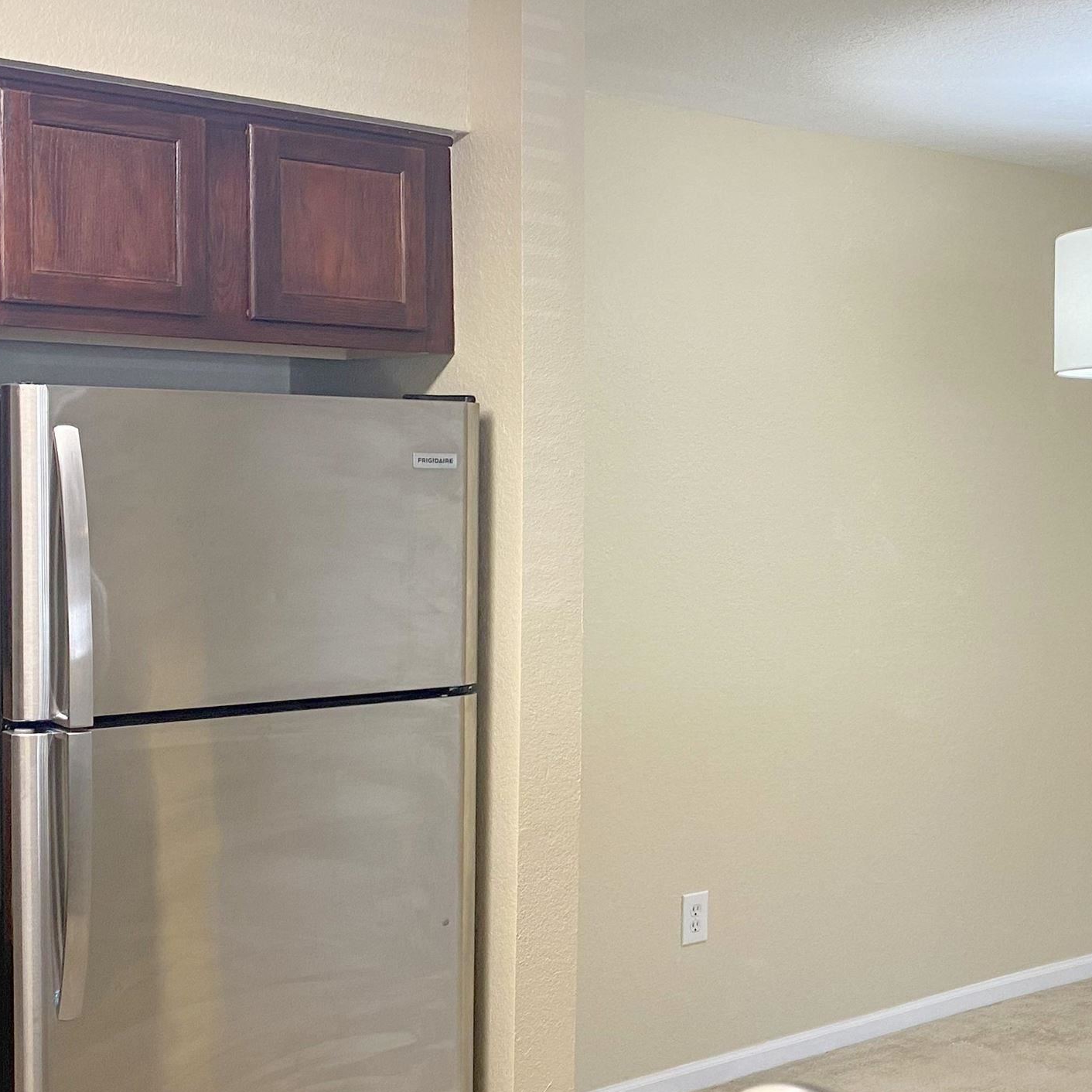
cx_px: 831
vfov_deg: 34.0
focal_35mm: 50
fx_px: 1785
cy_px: 520
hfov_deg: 33.3
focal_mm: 4.25
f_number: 1.8
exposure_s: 1/60
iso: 100
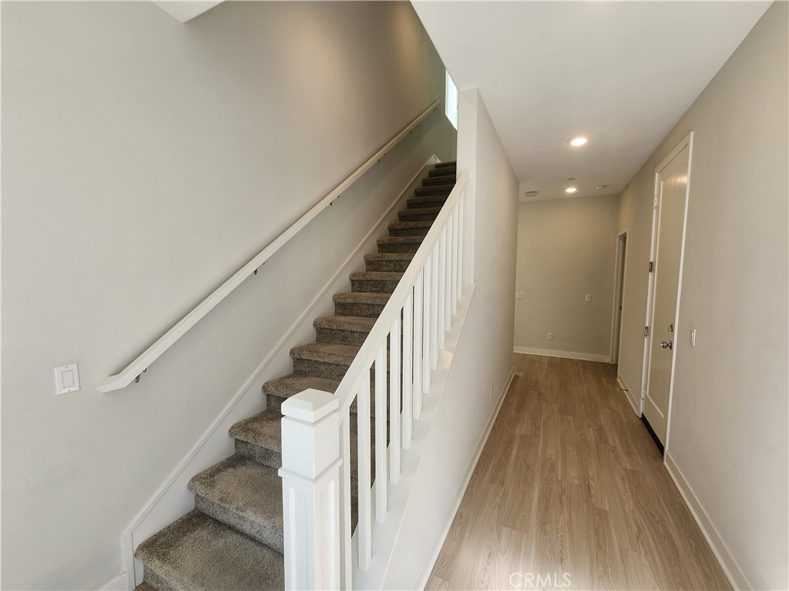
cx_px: 394
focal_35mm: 13
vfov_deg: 89.9
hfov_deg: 106.2
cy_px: 296
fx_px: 296
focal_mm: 2.2
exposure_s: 1/120
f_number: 2.2
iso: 50
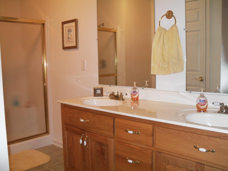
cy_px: 86
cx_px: 114
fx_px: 231
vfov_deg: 40.7
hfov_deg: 52.6
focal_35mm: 35
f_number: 2.8
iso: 200
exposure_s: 1/45
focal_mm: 6.2
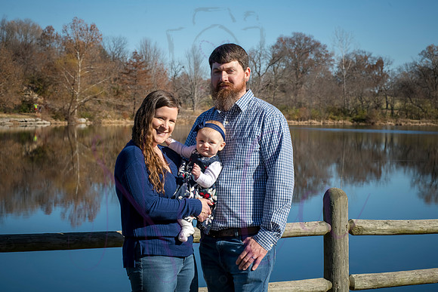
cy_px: 146
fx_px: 974
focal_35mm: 80
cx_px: 219
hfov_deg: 25.4
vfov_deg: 17.1
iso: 400
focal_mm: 80
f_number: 13
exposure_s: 1/500
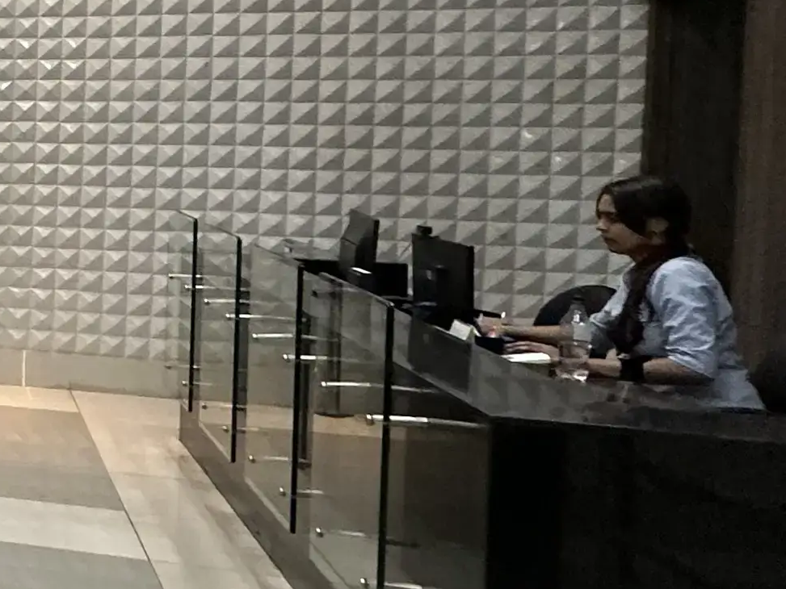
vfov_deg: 25.0
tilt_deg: -2.0
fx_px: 1317
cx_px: -651
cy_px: 168
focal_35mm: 58
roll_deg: -1.1
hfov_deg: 21.2
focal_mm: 2.22
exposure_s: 1/60
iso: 320
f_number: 2.2
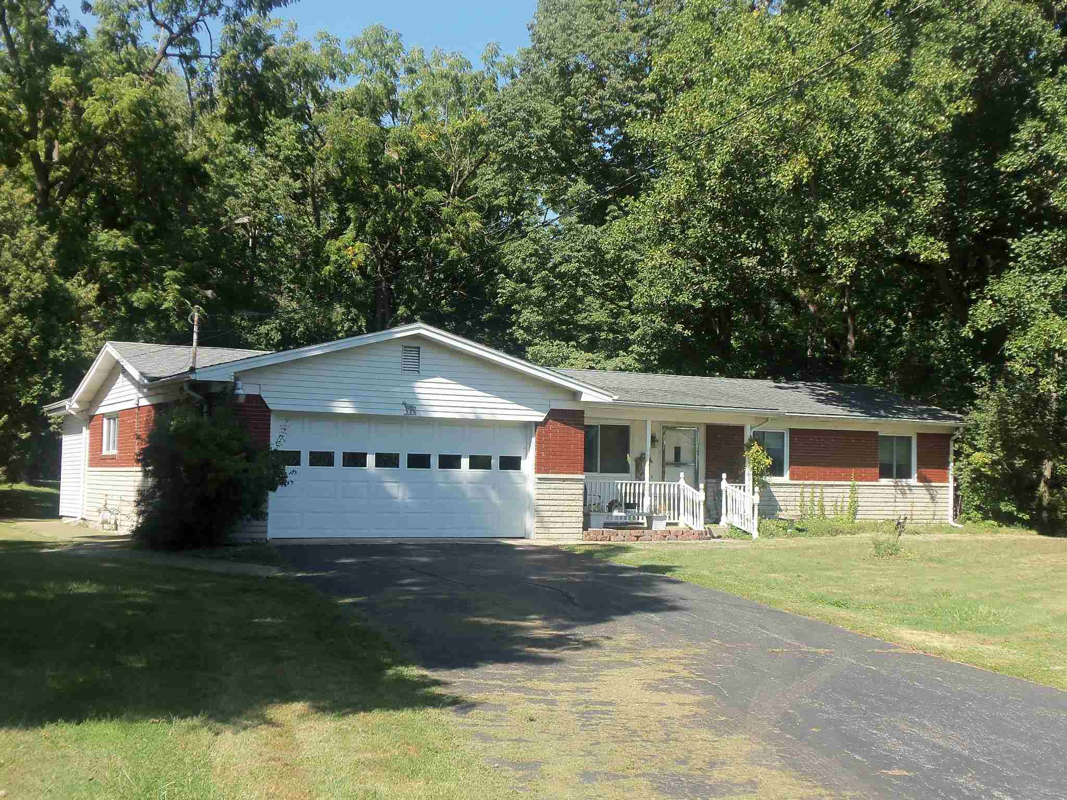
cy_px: 400
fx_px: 1480
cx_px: 534
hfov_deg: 39.7
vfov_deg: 30.3
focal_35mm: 48
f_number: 3.8
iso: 64
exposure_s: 1/500
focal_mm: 8.7
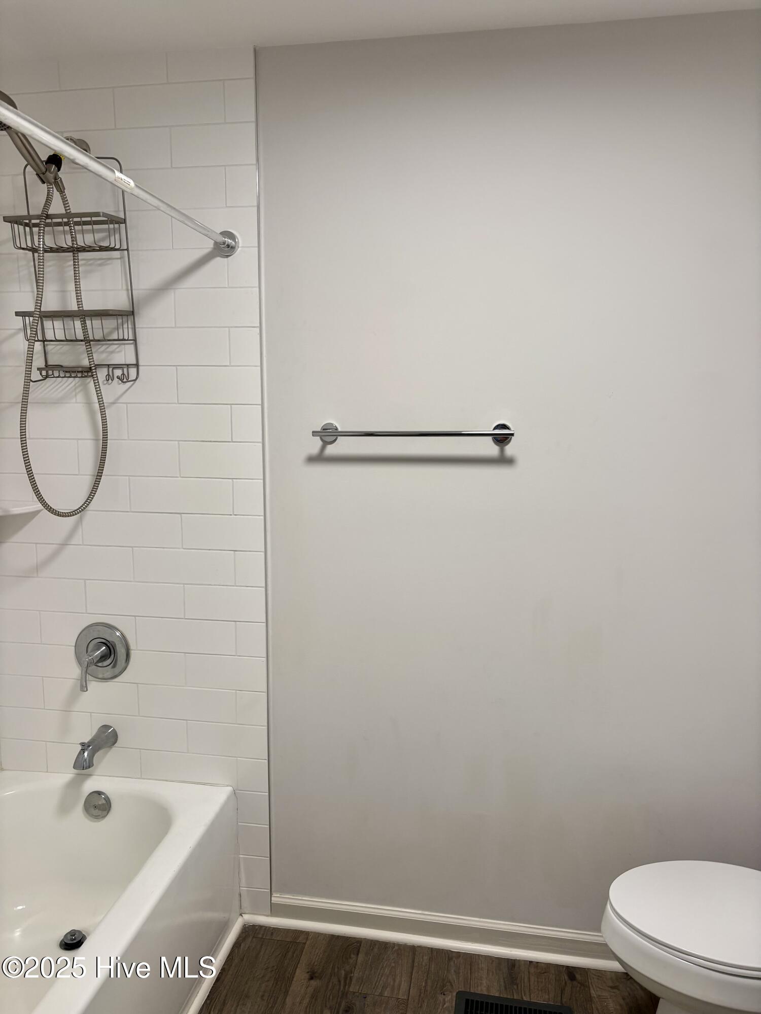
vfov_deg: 67.3
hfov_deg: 53.1
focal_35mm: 26
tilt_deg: -8.5
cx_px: 380
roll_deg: +0.0
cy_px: 507
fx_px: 762
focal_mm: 5.96
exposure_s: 1/60
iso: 80
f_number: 1.6
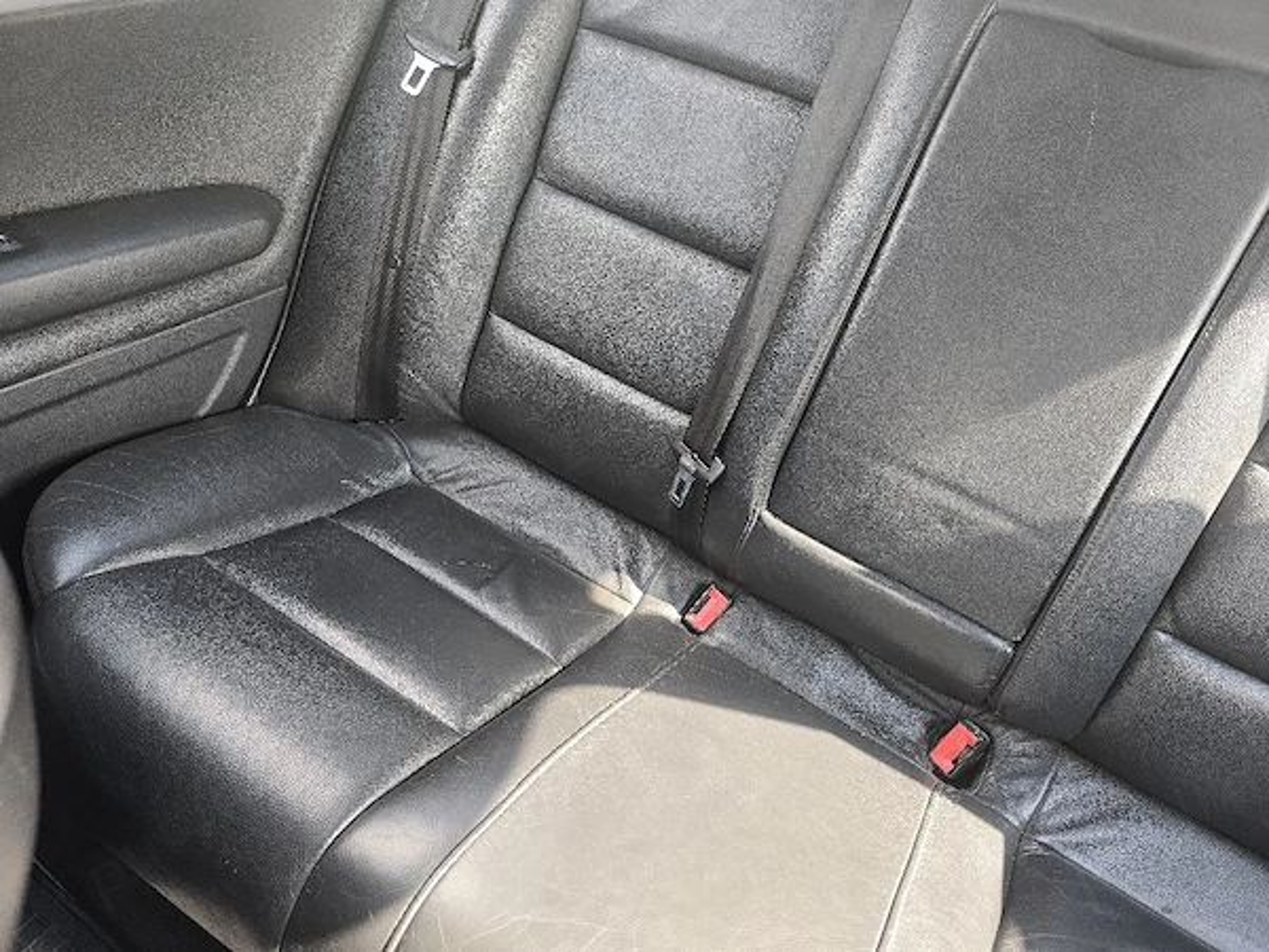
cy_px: 476
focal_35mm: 23
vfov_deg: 58.9
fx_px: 843
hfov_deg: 73.9
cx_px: 634
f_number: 1.7
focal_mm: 6.3
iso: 160
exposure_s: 1/182
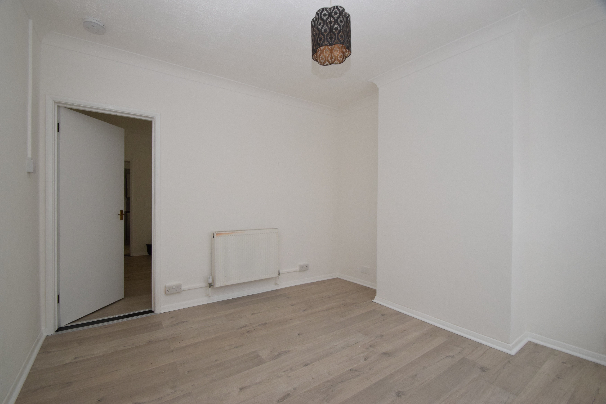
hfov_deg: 100.4
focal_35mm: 15
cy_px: 202
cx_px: 303
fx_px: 253
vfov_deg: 77.3
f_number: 6.7
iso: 1000
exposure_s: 1/90
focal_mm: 10
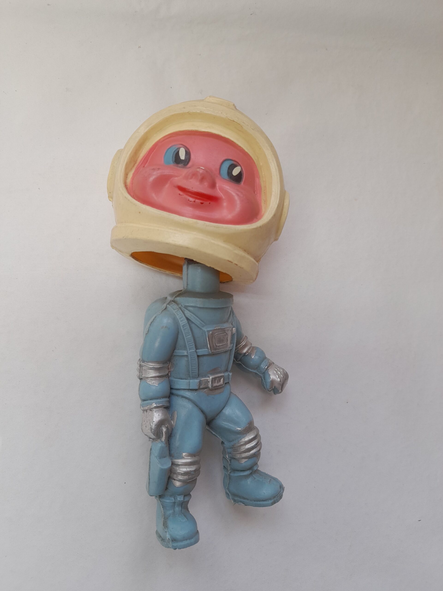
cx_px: 222
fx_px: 427
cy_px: 296
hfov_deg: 54.9
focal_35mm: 25
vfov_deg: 69.4
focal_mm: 4.6
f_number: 2
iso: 32
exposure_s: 1/60
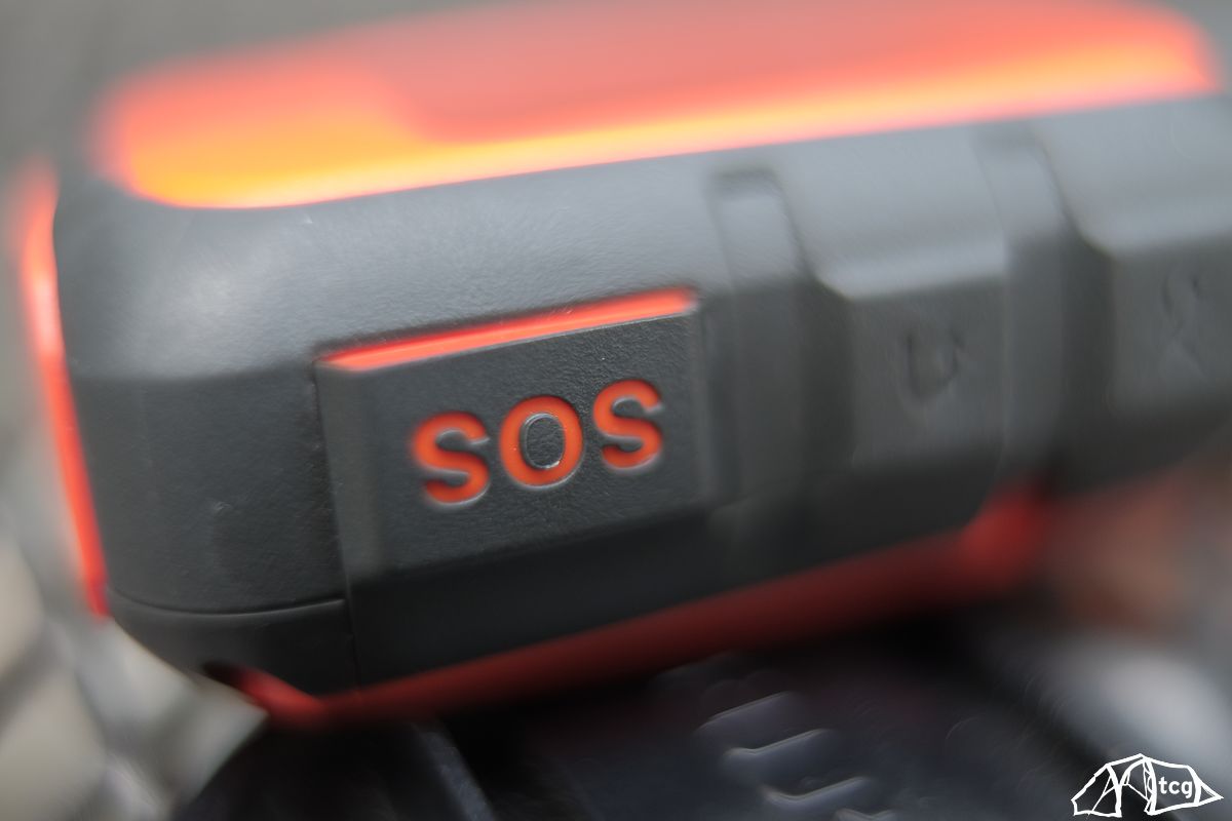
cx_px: 616
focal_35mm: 35
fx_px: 1198
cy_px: 410
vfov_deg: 37.9
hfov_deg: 54.4
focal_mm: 23
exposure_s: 1/200
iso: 250
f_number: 1.4
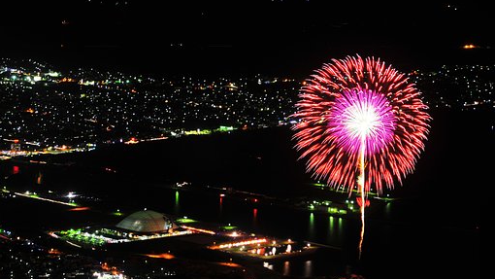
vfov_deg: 7.3
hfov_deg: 13.0
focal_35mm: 166
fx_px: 2173
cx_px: 248
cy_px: 122
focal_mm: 105
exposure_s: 7.8
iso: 200
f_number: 9
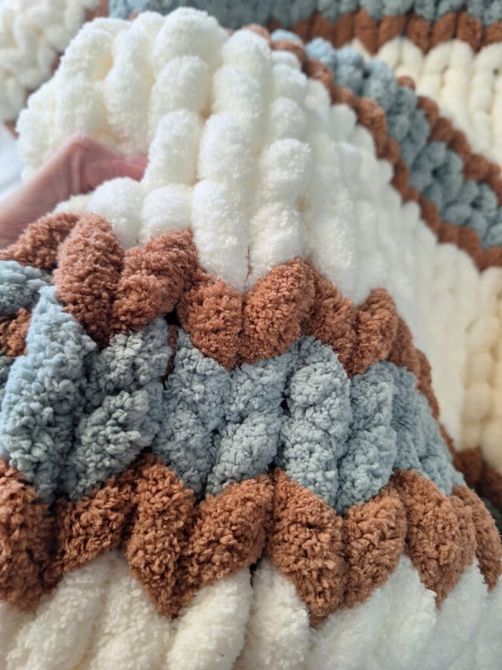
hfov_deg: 58.9
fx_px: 445
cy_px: 335
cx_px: 251
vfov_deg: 73.9
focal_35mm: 23
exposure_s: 1/40
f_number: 1.8
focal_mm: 5.54
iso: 64
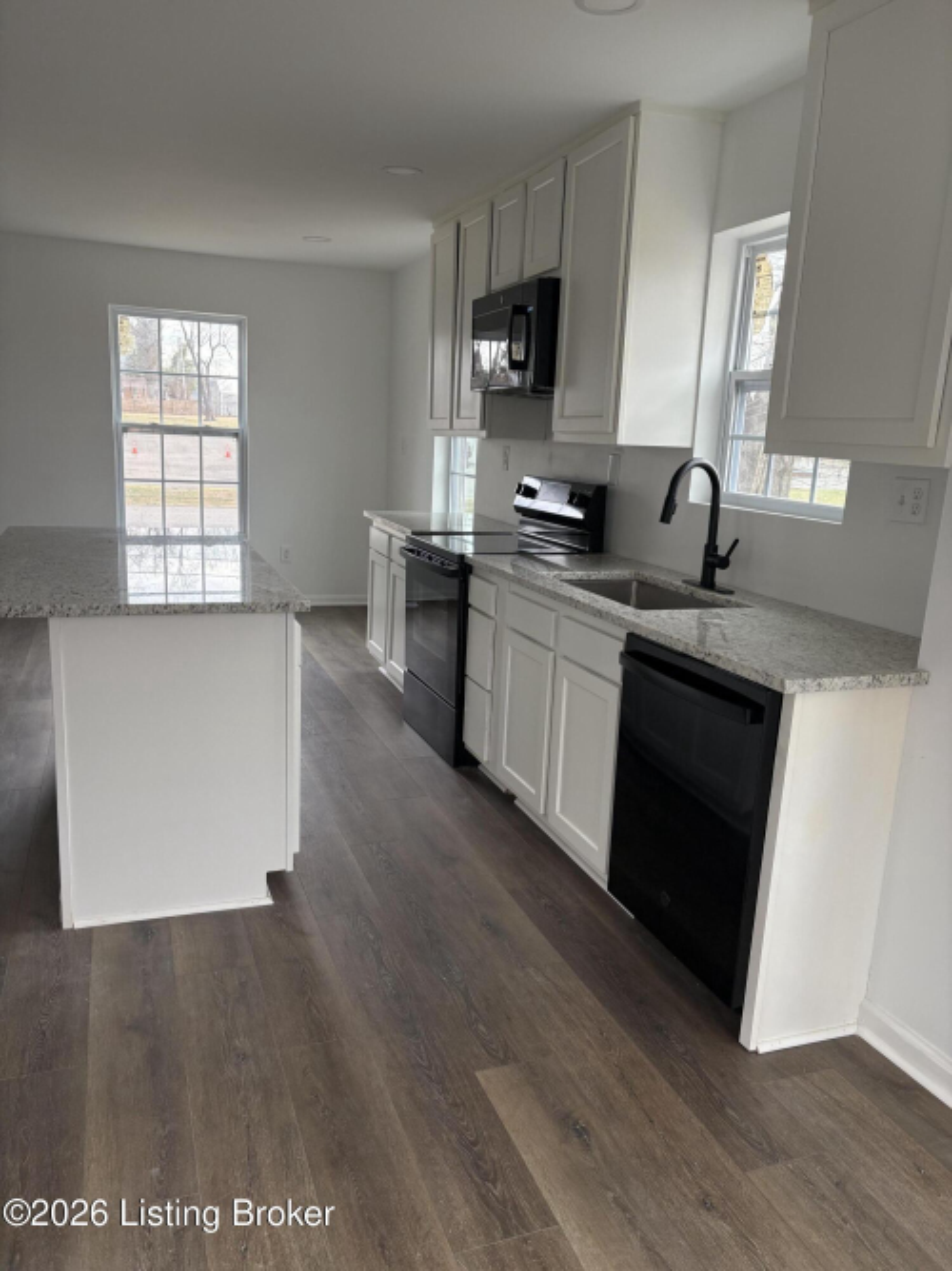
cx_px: 476
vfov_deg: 67.3
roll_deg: -2.9
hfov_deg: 53.0
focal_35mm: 26
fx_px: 954
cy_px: 636
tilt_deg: -12.5
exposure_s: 1/121
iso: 125
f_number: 1.6
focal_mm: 5.96
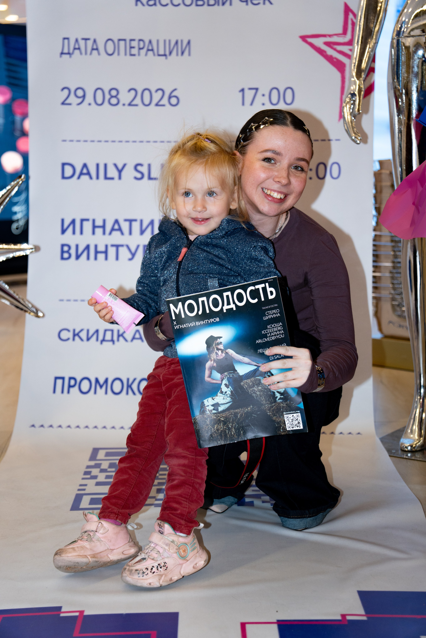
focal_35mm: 68
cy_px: 319
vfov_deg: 29.9
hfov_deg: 20.2
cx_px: 213
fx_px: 1198
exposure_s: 1/250
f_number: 2.8
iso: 400
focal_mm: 45
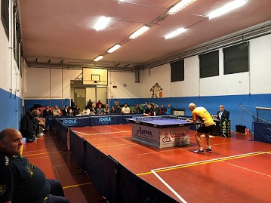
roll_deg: +0.4
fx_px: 219
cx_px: 136
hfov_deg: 63.5
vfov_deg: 49.7
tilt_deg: +0.0
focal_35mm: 28
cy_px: 102
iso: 80
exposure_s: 1/17
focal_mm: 3.99
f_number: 1.8
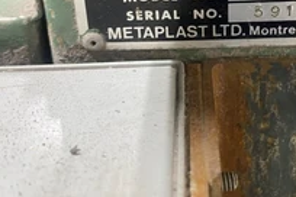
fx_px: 436
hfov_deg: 37.2
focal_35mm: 53
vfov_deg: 24.2
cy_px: -9
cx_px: 193
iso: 320
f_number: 1.8
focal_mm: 4.25
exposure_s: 1/60
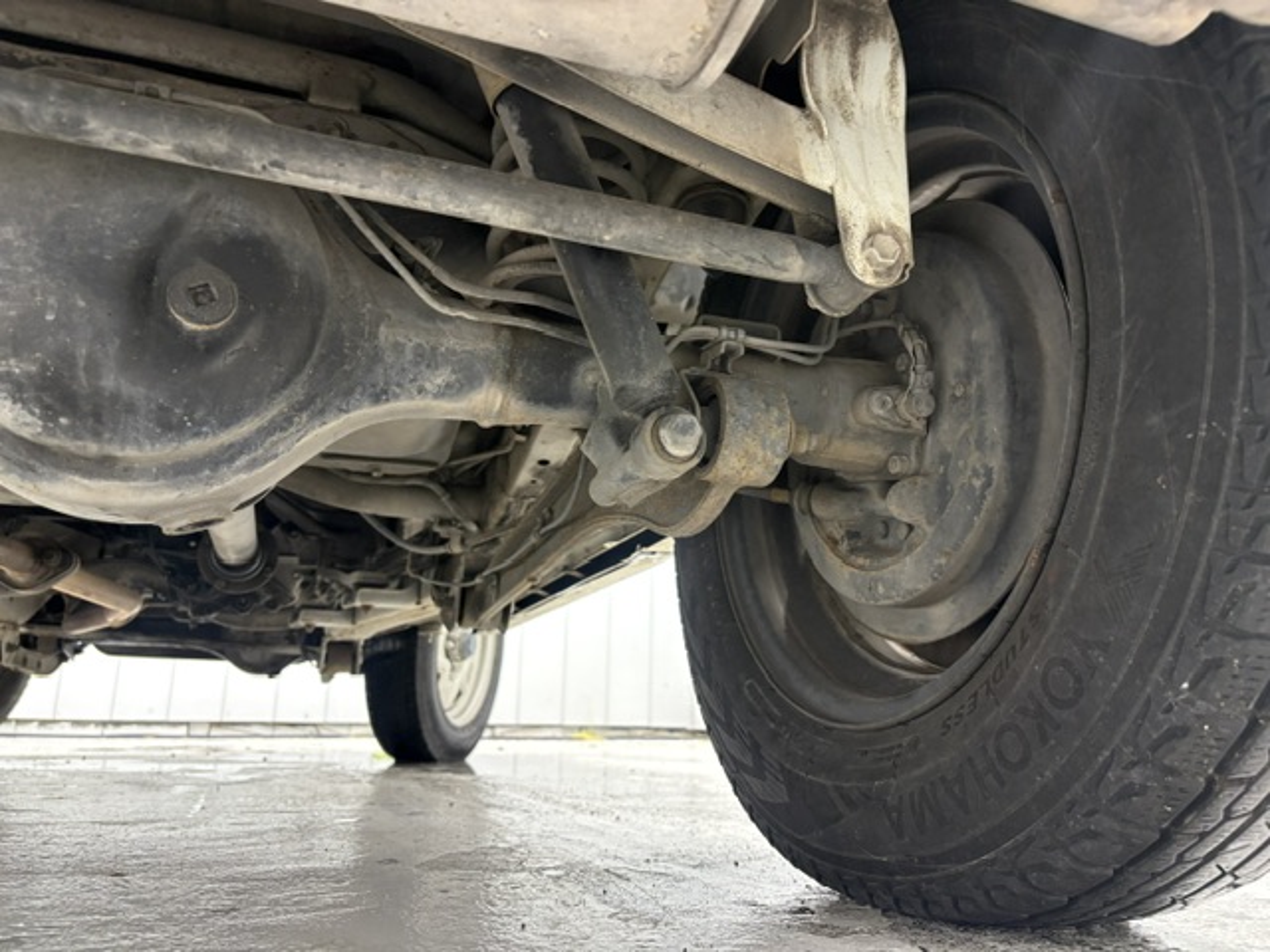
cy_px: 476
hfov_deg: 67.3
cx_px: 635
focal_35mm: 26
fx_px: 954
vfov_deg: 53.1
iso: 200
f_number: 1.6
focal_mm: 5.96
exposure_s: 1/50
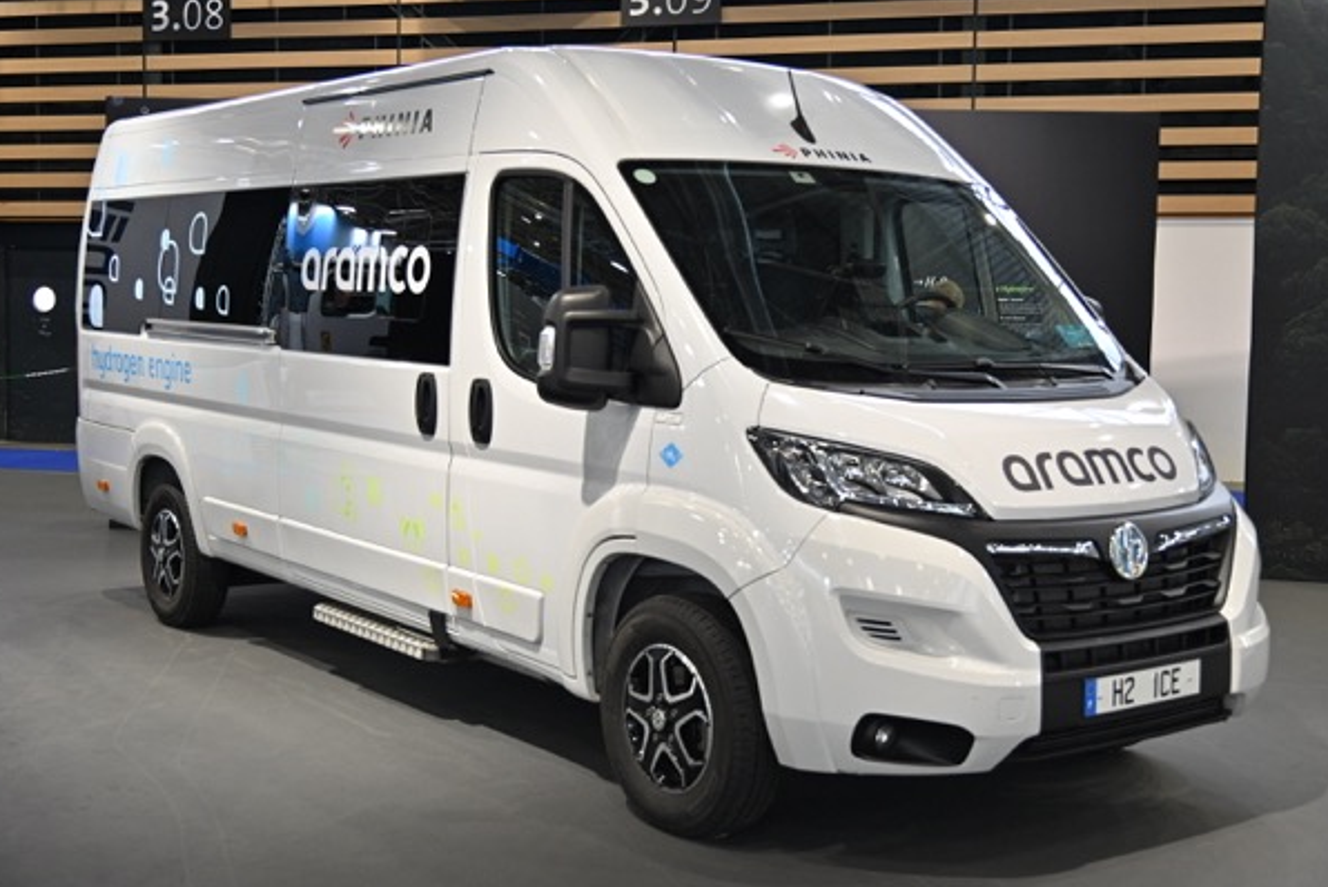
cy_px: 454
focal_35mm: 44
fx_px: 1624
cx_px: 662
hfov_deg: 44.5
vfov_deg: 30.5
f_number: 5
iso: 640
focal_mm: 41
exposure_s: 1/80
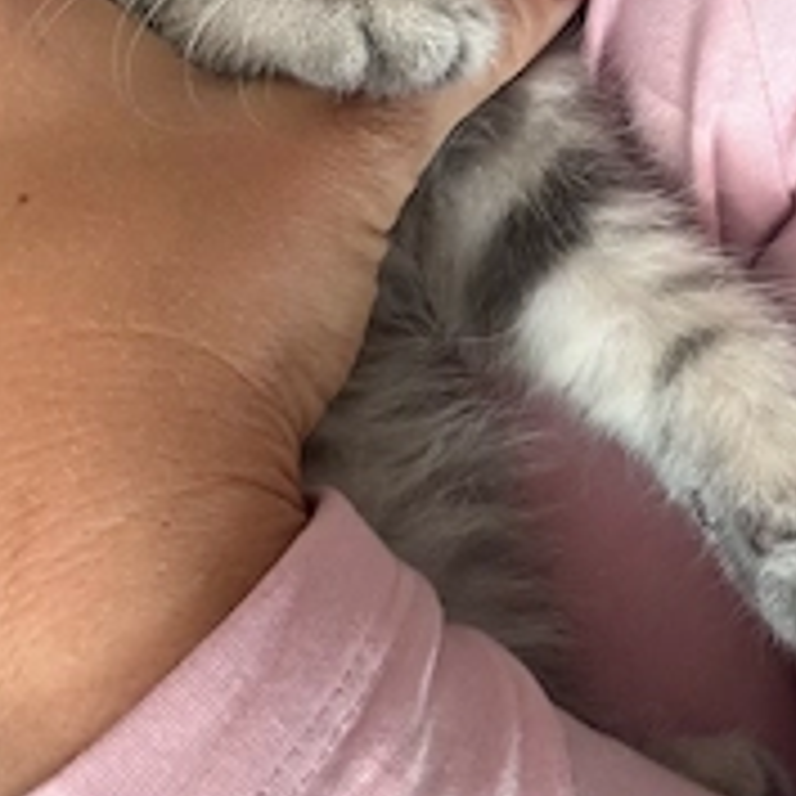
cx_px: 292
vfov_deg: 27.9
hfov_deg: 28.5
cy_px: 144
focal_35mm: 60
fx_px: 1561
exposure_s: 1/60
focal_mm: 2.69
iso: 100
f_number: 1.9
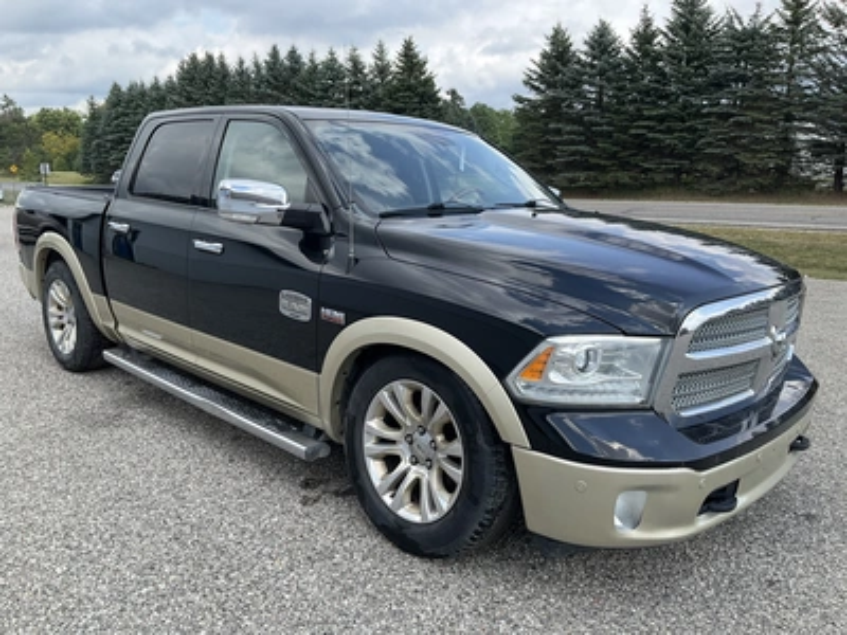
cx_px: 424
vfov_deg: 48.2
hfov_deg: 61.7
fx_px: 710
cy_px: 318
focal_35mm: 29
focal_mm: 3
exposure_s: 1/912
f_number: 1.8
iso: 25
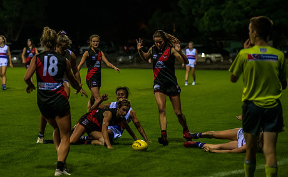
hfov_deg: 13.1
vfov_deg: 8.1
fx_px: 1258
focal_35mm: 161
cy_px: 106
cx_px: 112
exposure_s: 1/640
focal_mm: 116
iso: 3200
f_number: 2.8
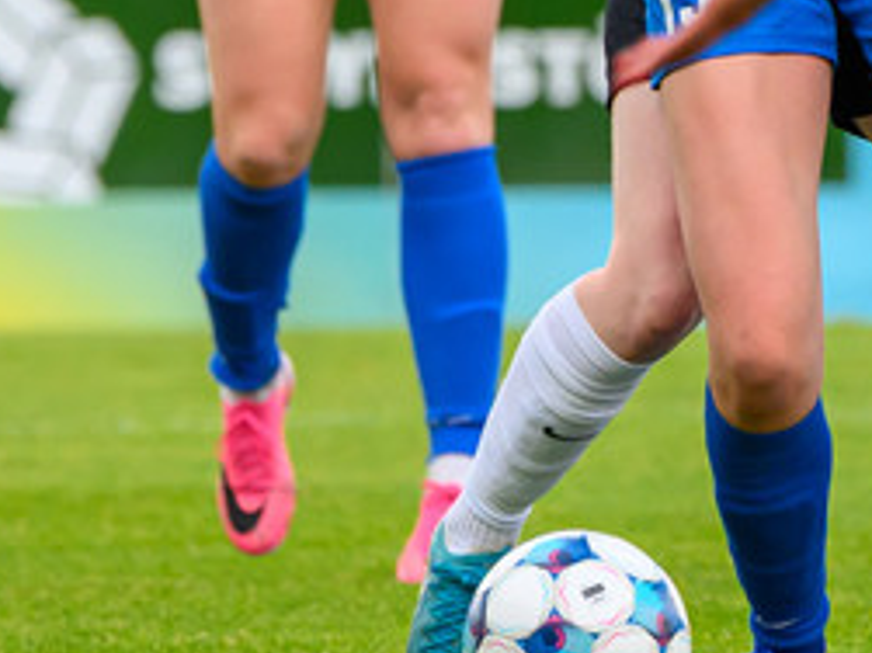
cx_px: 1134
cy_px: 0
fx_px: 49400
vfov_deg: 0.8
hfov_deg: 1.0
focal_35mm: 1962
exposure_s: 1/1000
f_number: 6.3
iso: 1250
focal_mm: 410
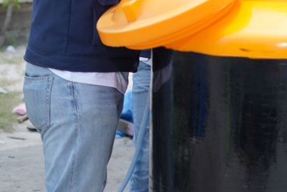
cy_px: -64
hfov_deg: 13.5
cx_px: 323
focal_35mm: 149
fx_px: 1189
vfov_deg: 9.1
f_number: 1.8
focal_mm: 50
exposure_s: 1/1000
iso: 100
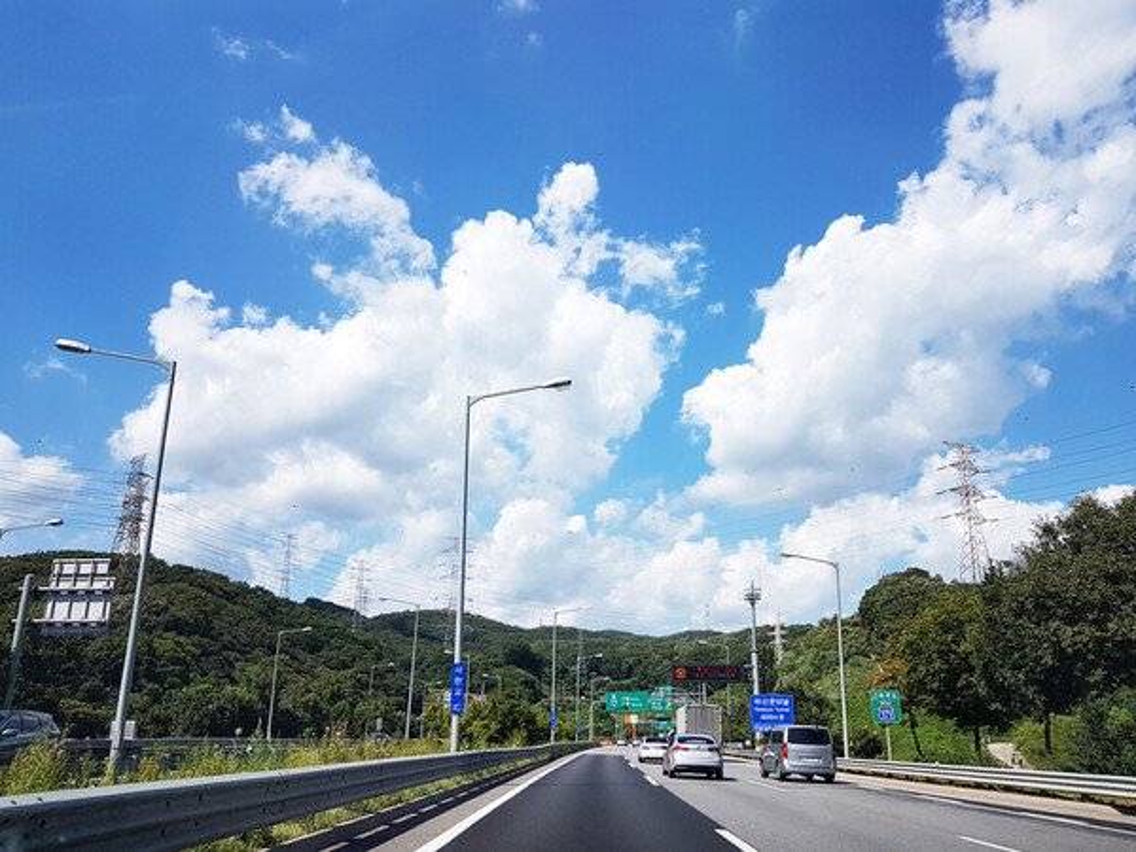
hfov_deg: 67.3
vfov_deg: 53.1
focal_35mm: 26
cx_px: 568
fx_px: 853
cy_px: 426
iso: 40
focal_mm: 4.2
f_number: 1.7
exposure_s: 1/1268
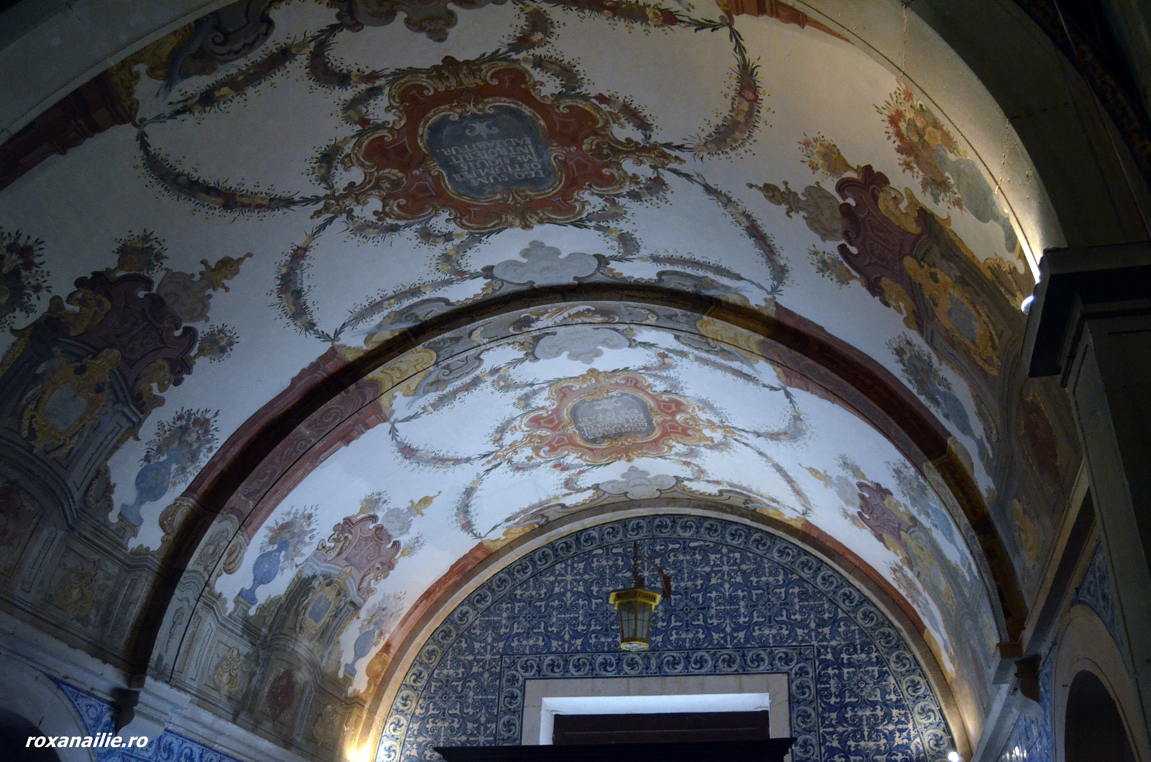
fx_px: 1053
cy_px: 381
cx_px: 576
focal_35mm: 33
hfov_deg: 57.3
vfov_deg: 39.8
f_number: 3.5
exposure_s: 1/30
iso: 3200
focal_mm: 22
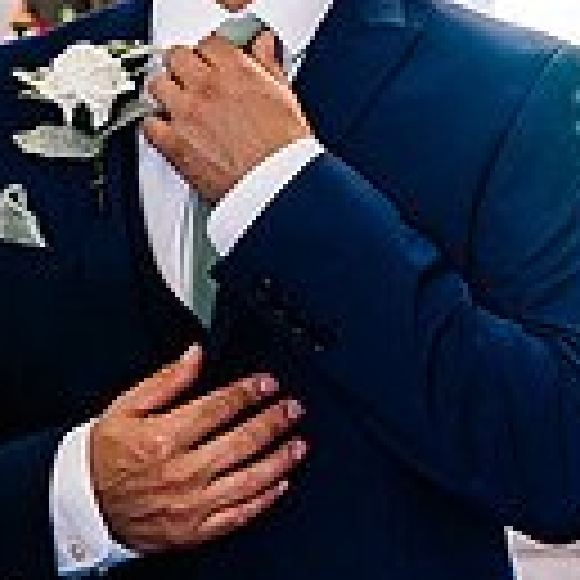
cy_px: -146
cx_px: -436
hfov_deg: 11.7
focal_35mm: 139
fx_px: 2635
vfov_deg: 12.2
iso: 800
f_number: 2.8
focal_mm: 35
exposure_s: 1/125
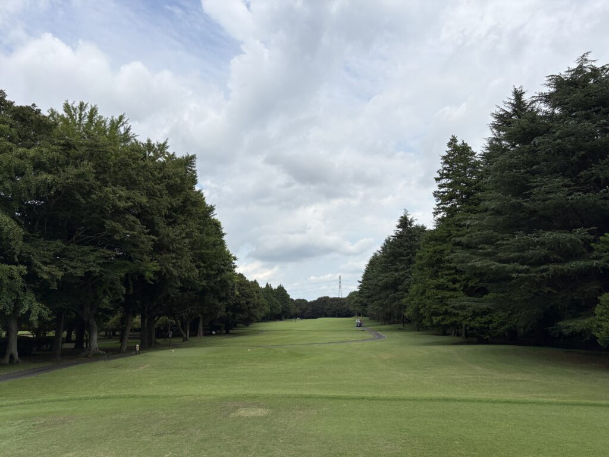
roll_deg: +1.2
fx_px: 457
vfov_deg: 53.1
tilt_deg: +11.2
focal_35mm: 26
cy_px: 228
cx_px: 304
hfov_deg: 67.3
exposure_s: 1/4065
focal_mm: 5.96
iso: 50
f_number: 1.6
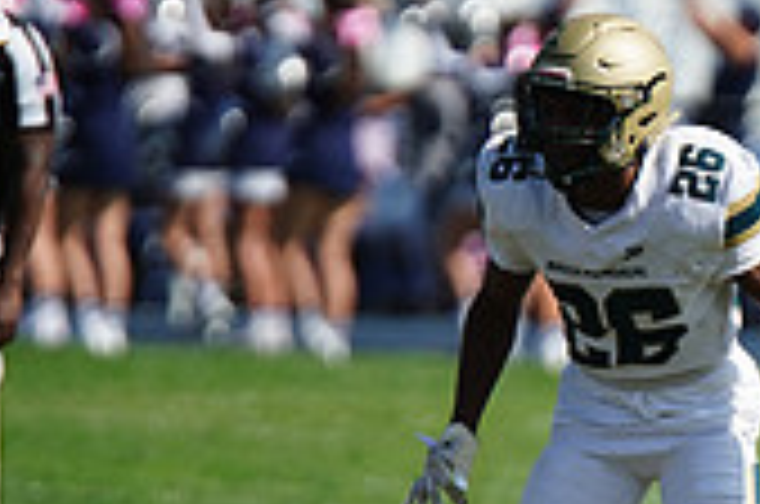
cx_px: 877
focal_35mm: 1032
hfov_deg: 2.0
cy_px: 376
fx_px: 21745
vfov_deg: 1.3
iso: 400
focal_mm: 300
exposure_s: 1/6400
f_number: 2.8
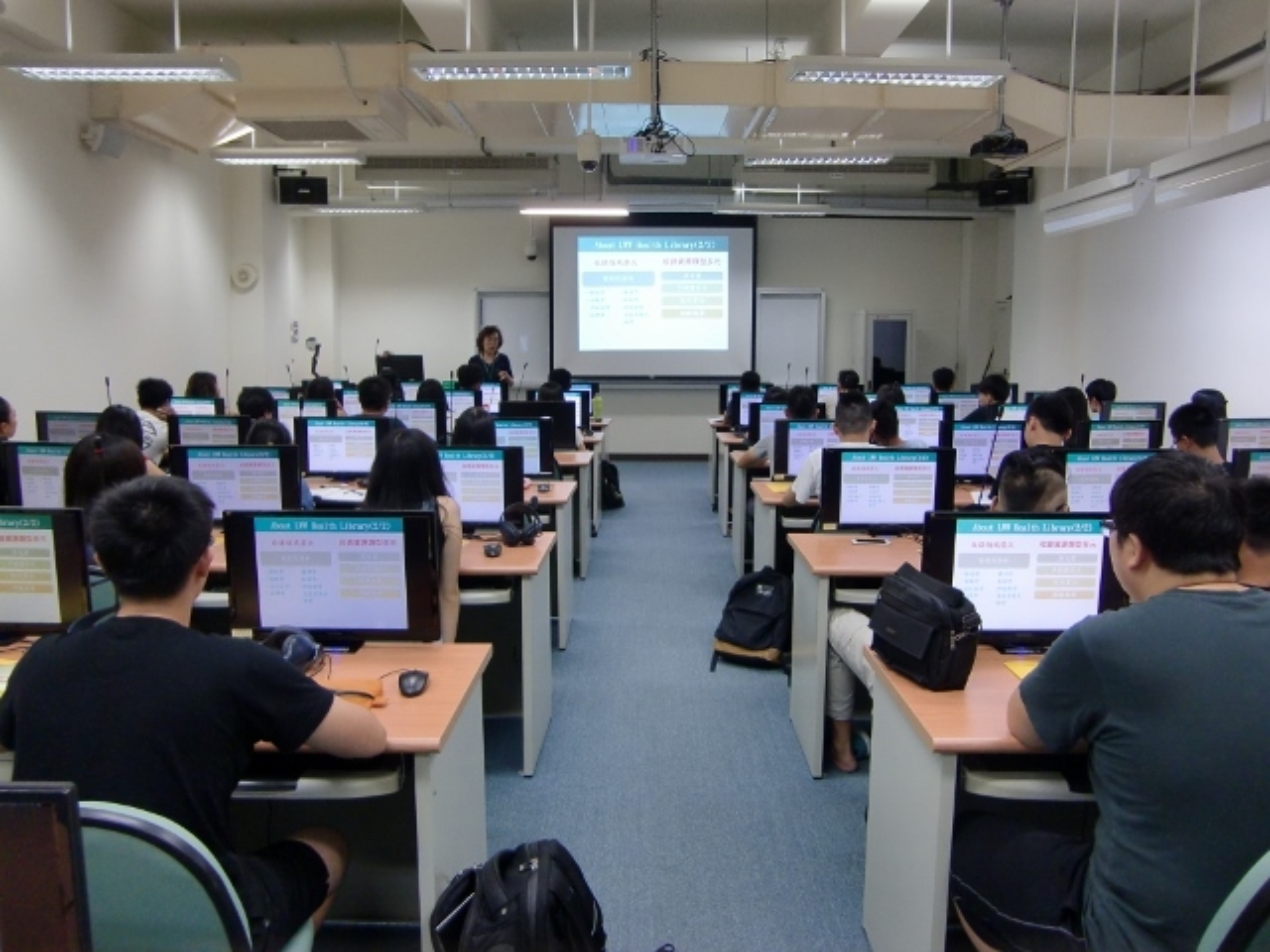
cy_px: 476
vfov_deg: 49.7
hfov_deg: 63.4
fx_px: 1027
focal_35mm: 28
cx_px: 635
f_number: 2.6
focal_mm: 4.9
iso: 160
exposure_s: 1/60
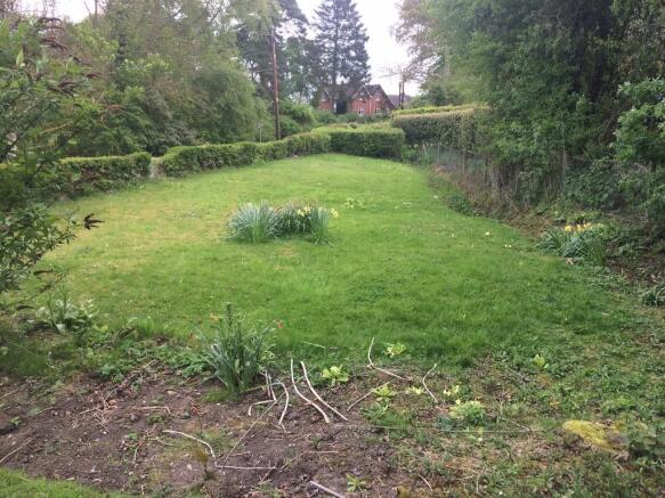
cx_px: 332
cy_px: 249
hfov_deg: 61.7
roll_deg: +1.3
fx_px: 557
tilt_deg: -13.6
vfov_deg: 48.2
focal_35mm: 29
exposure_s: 1/410
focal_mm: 4.15
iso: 32
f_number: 2.2
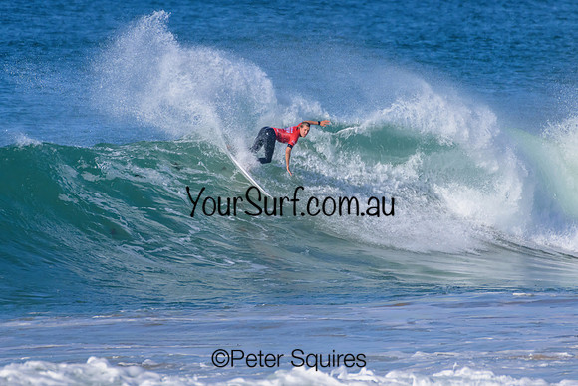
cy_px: 193
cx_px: 289
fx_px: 16059
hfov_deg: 2.1
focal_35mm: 1000
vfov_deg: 1.4
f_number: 11
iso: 1800
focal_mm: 1000
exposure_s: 1/4000
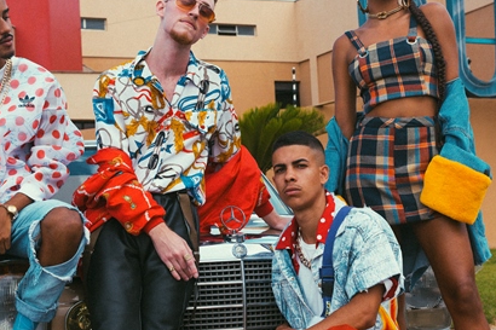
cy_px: 152
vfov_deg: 18.2
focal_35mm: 75
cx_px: 183
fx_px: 1033
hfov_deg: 26.9
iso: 100
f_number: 7.1
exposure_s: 1/200
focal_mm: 48
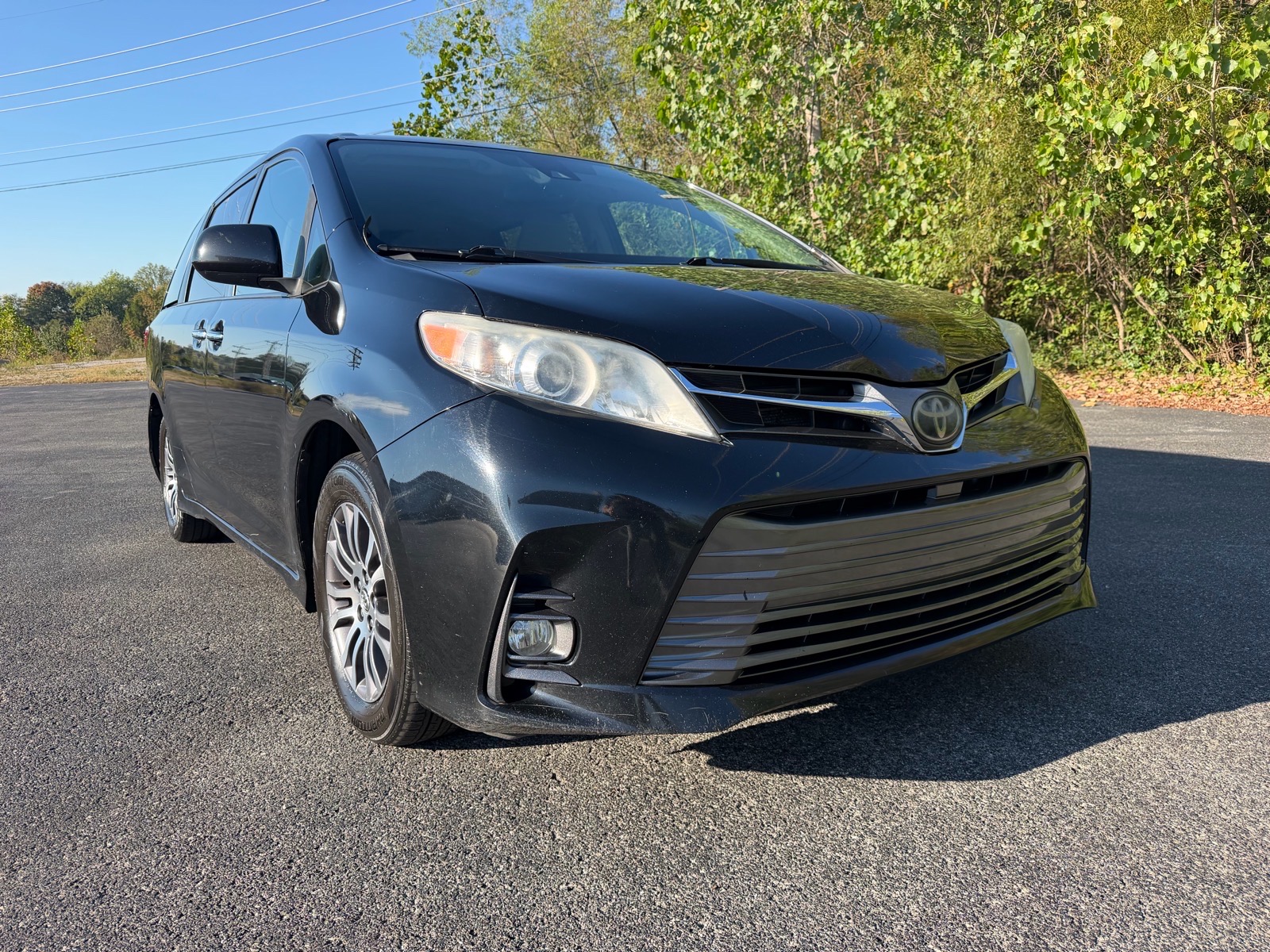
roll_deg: +3.1
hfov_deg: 71.6
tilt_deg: -11.7
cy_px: 476
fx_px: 881
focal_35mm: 24
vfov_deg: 56.8
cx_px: 635
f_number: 1.78
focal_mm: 6.76
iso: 100
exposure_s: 1/1585
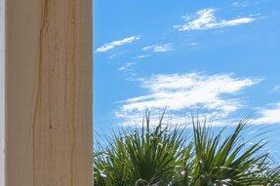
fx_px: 777
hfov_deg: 14.9
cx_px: -341
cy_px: 249
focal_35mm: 100
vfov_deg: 13.2
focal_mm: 14
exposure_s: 1/30
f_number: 11
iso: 100
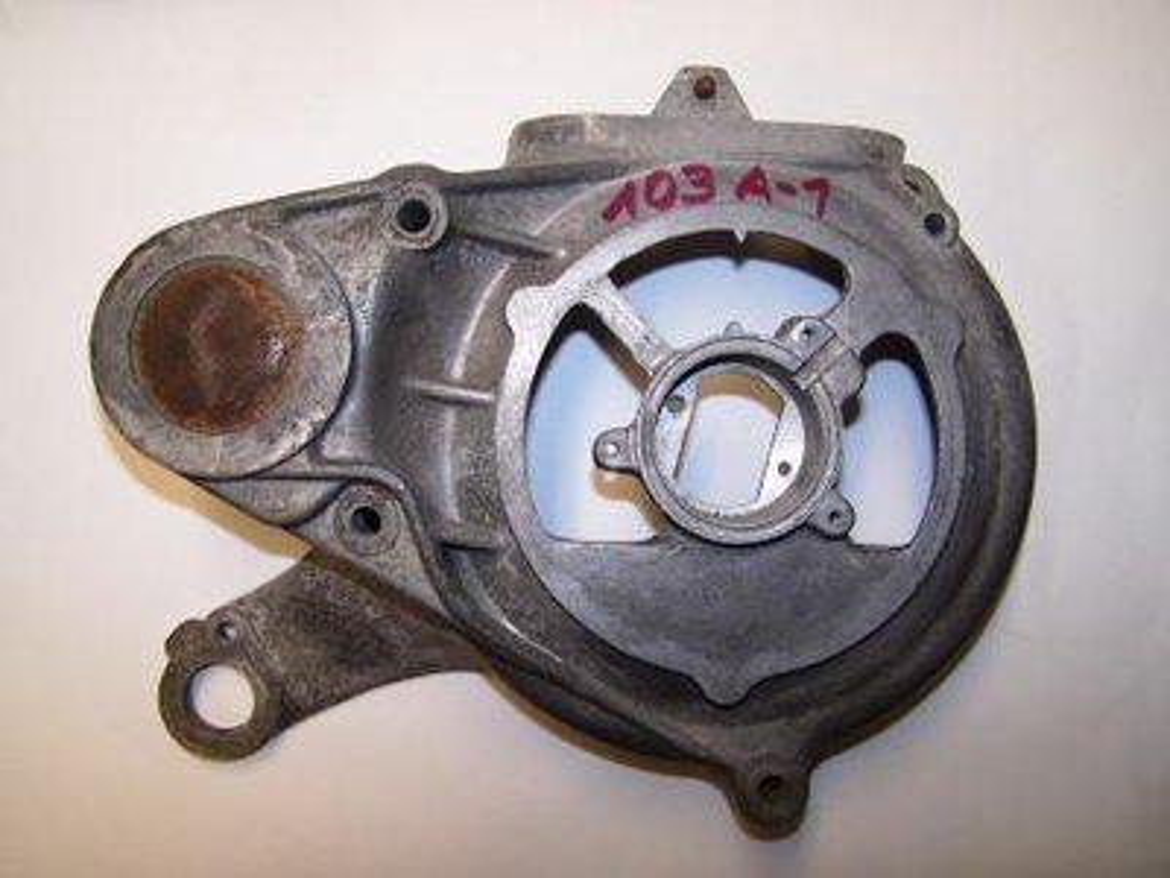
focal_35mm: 38
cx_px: 585
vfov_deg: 37.7
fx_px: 1284
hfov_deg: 49.0
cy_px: 439
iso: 140
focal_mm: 6.3
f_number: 2.8
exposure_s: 1/60
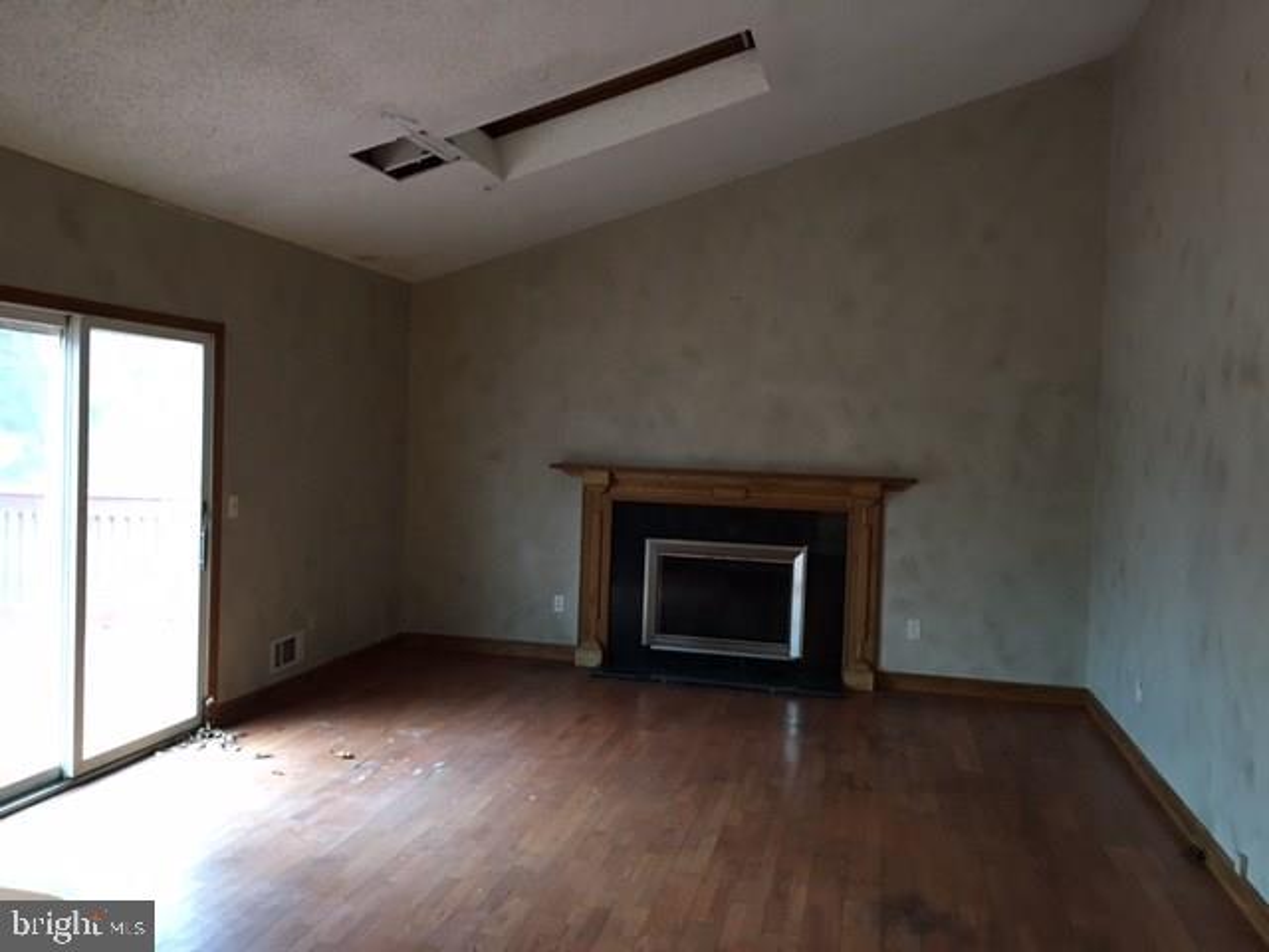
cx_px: 634
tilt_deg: -1.0
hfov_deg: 61.7
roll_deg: -1.4
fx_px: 1063
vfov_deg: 48.2
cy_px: 476
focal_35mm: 29
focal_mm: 4.15
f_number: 2.2
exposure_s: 1/15
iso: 80
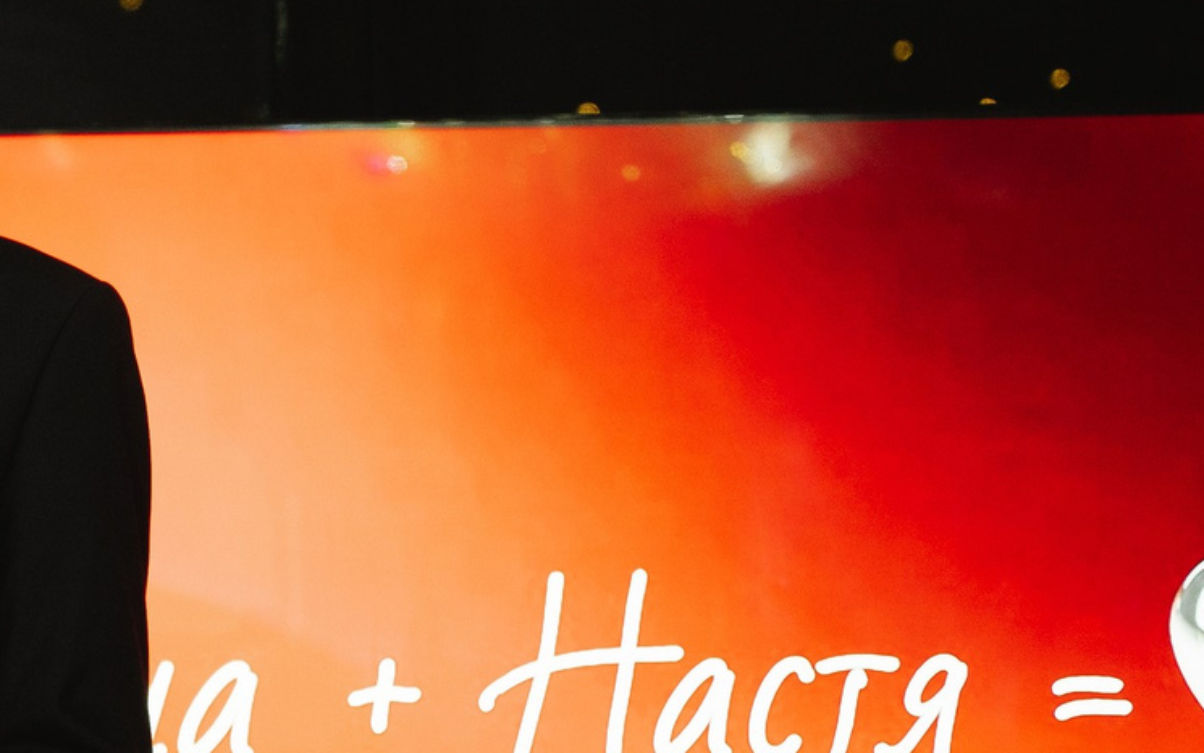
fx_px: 8041
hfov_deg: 8.5
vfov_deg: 5.4
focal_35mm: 245
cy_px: 477
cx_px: -328
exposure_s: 1/160
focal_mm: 70
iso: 640
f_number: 2.8
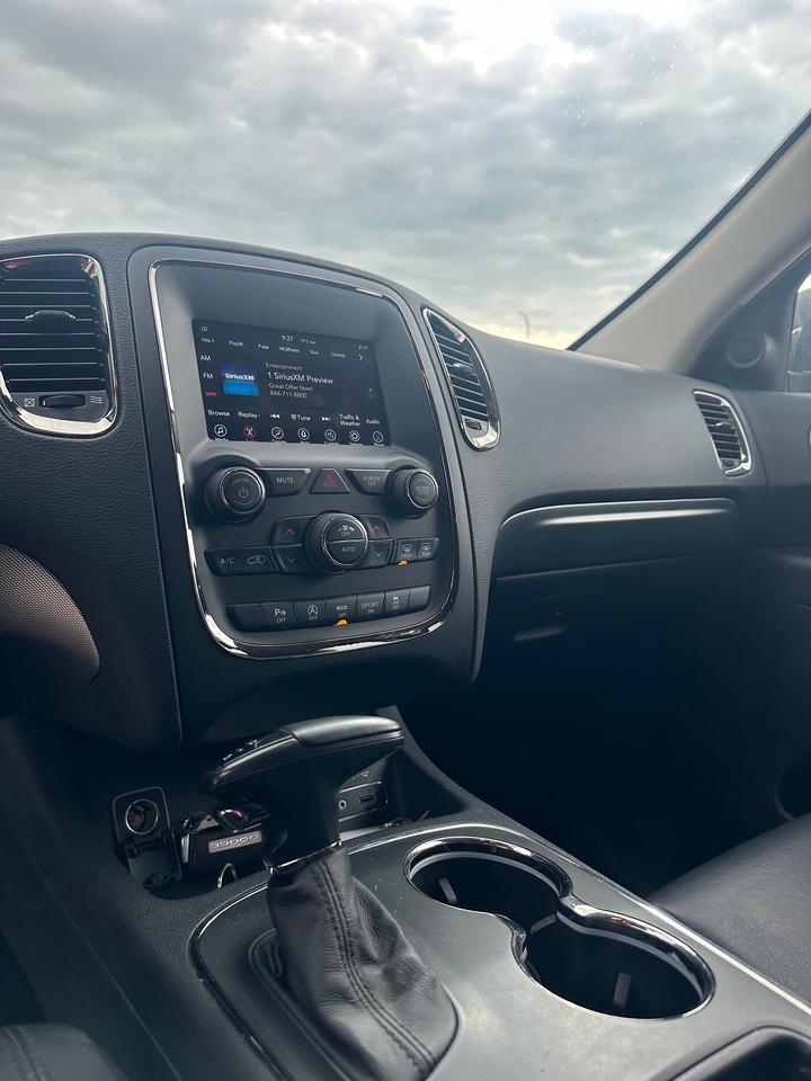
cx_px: 406
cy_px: 540
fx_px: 750
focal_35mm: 24
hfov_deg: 56.8
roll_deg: -3.7
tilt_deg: -7.5
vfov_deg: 71.6
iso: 80
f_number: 1.78
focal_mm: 6.86
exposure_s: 1/541
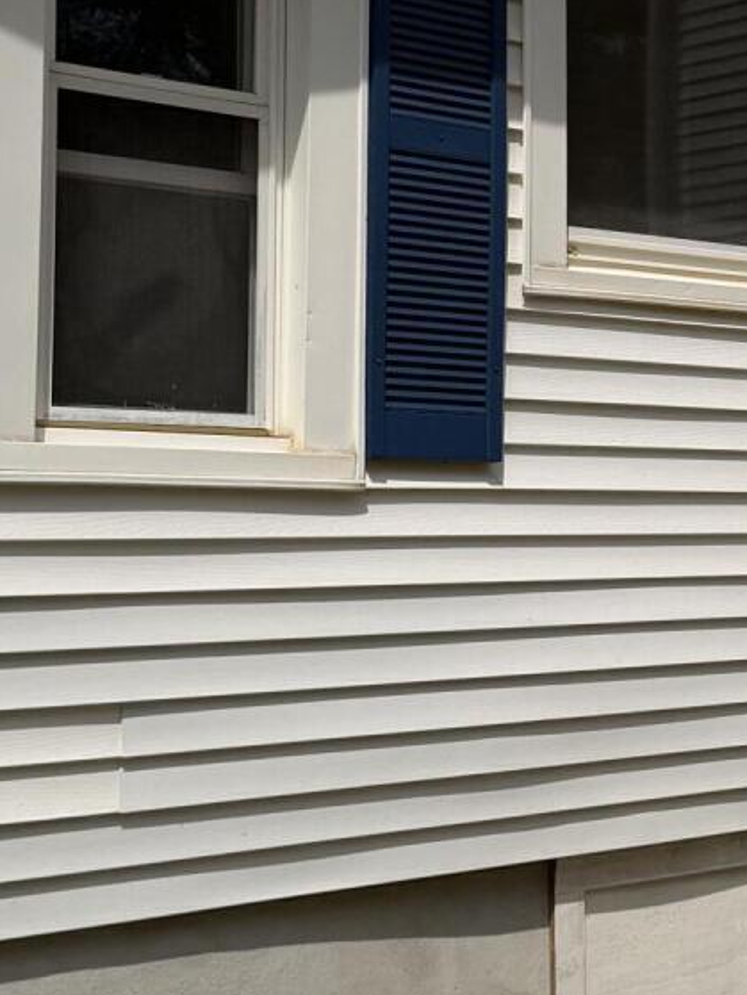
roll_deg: +1.2
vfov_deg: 22.6
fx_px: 2473
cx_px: 793
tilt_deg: +6.3
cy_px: 264
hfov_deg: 16.7
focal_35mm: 86
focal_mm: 6.76
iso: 80
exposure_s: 1/9091
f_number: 1.78
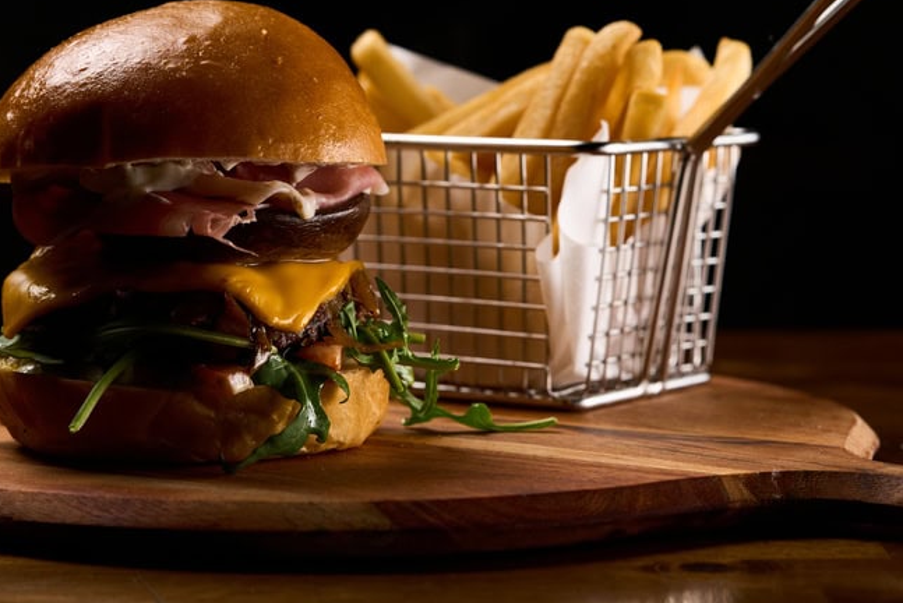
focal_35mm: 115
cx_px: 401
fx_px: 2886
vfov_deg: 11.9
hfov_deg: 17.8
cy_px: 208
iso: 320
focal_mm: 85
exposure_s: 1/80
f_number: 5.6
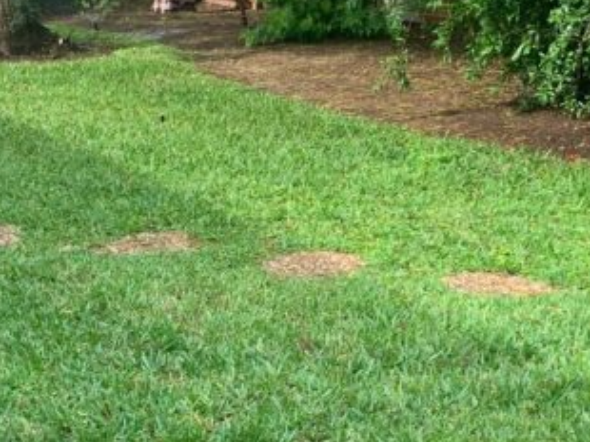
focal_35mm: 86
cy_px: 383
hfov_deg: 22.8
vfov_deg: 16.9
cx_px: 316
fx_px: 1465
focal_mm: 4.25
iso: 25
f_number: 1.8
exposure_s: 1/420
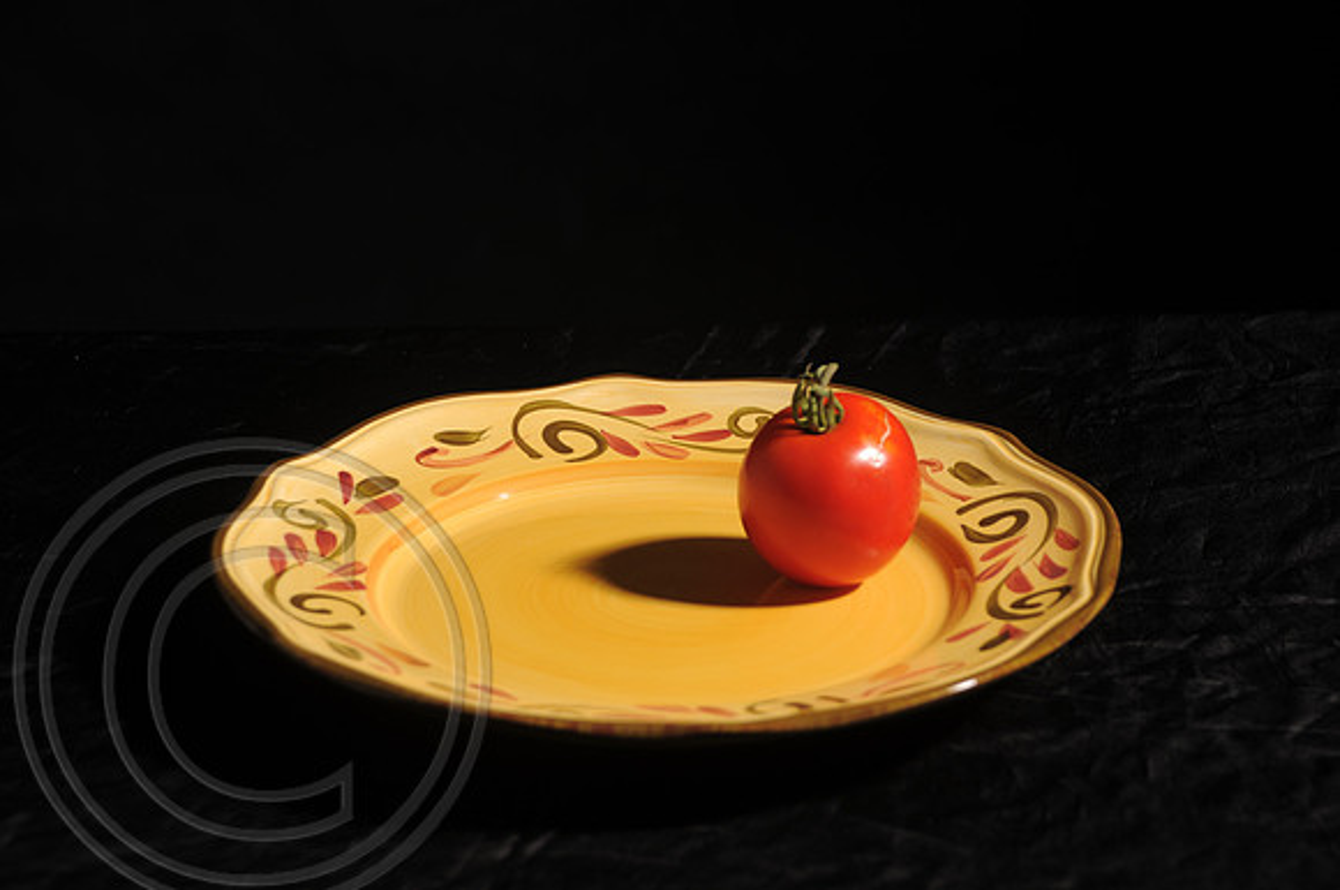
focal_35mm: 99
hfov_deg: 20.6
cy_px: 445
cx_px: 670
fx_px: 3680
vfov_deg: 13.8
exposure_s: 1/100
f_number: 5.6
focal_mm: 66
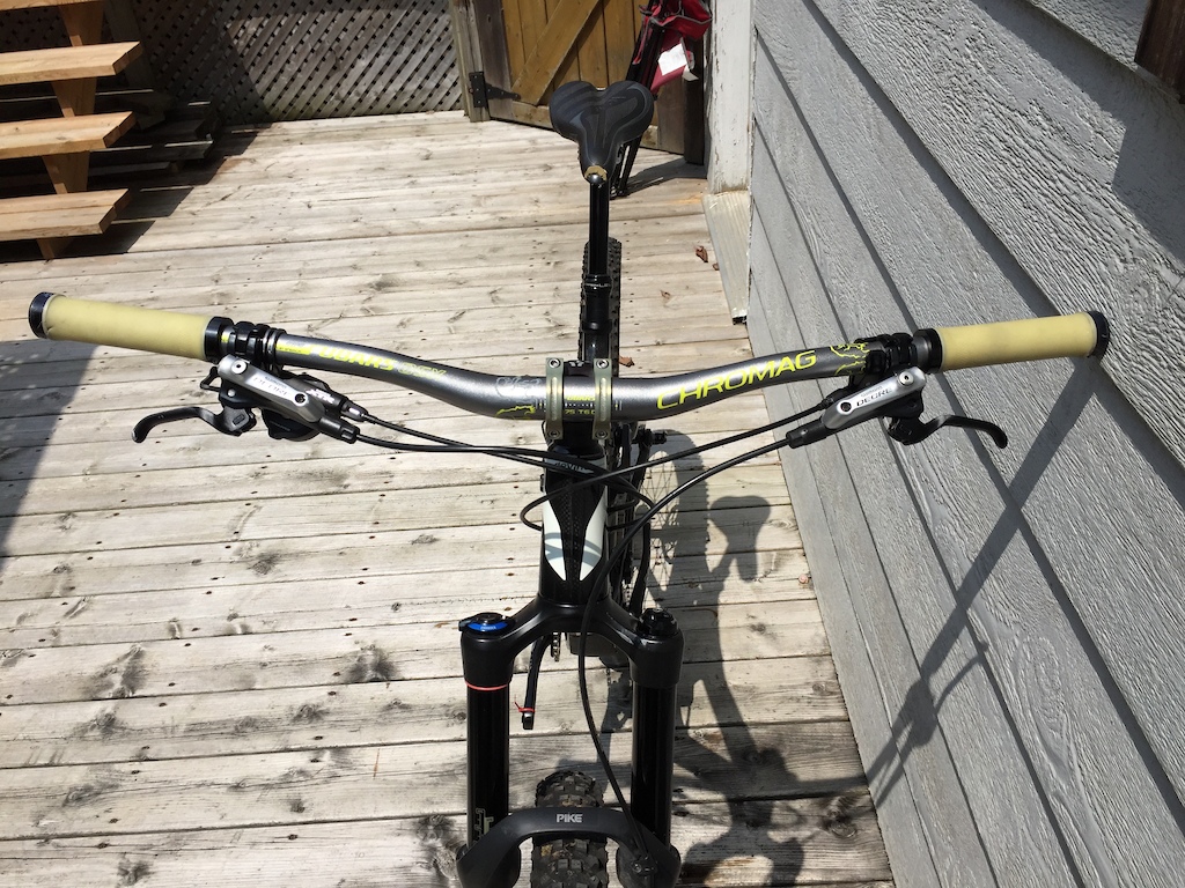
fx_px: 993
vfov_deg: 48.2
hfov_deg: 61.7
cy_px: 444
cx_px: 592
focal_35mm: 29
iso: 32
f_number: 2.2
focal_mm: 4.15
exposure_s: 1/3049
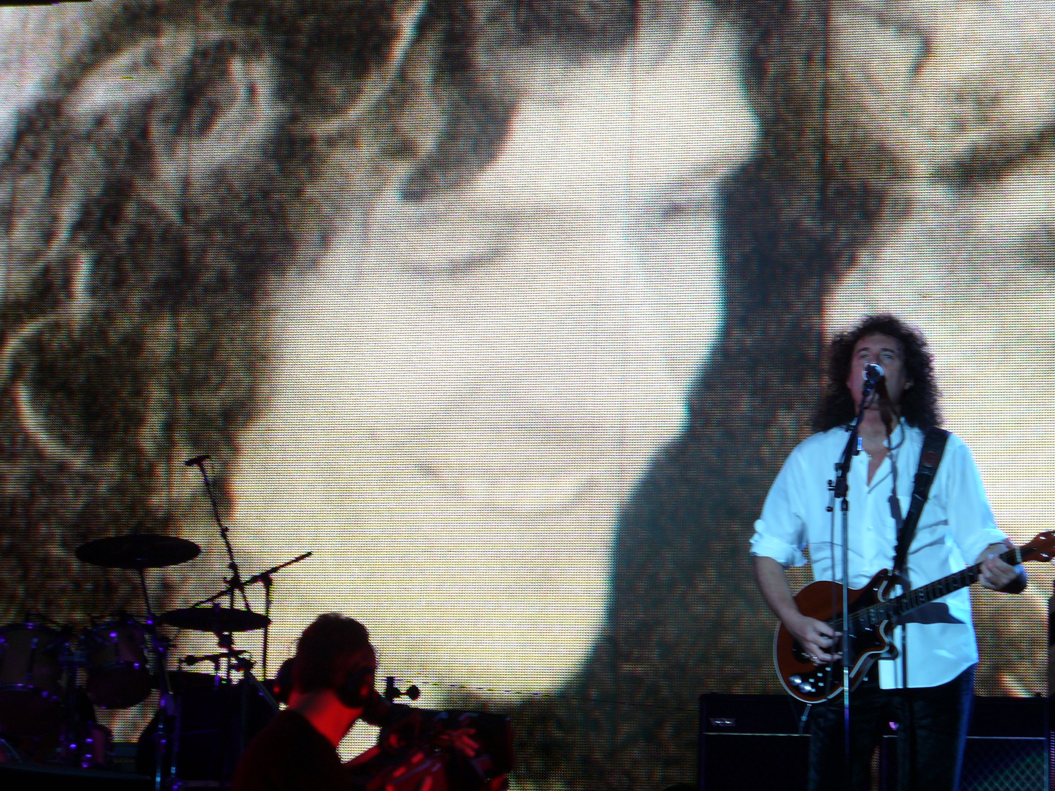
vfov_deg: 12.6
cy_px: 396
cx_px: 528
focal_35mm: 118
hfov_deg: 16.7
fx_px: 3596
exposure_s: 1/25
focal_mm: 19.4
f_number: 3.7
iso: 64
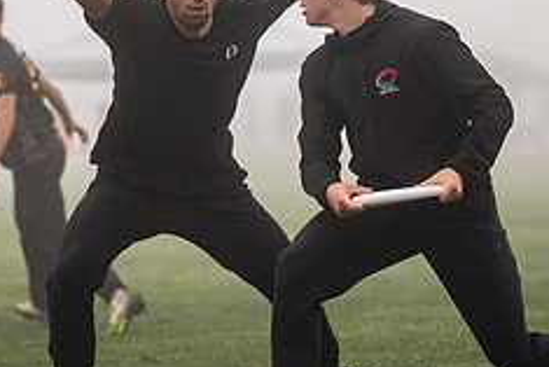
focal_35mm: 296
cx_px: 255
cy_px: 102
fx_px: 4517
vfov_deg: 4.6
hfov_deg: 7.0
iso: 100
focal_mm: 120
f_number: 2.8
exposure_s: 1/800
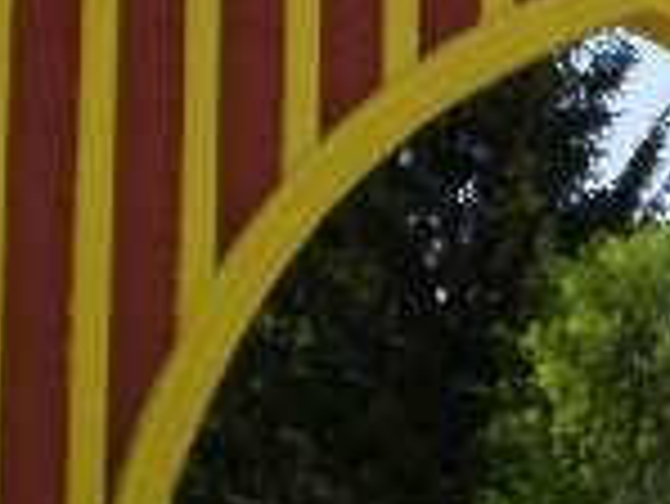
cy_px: -135
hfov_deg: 9.6
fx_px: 3952
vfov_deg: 7.2
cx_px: 800
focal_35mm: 204
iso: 100
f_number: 3.1
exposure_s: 1/640
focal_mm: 6.3
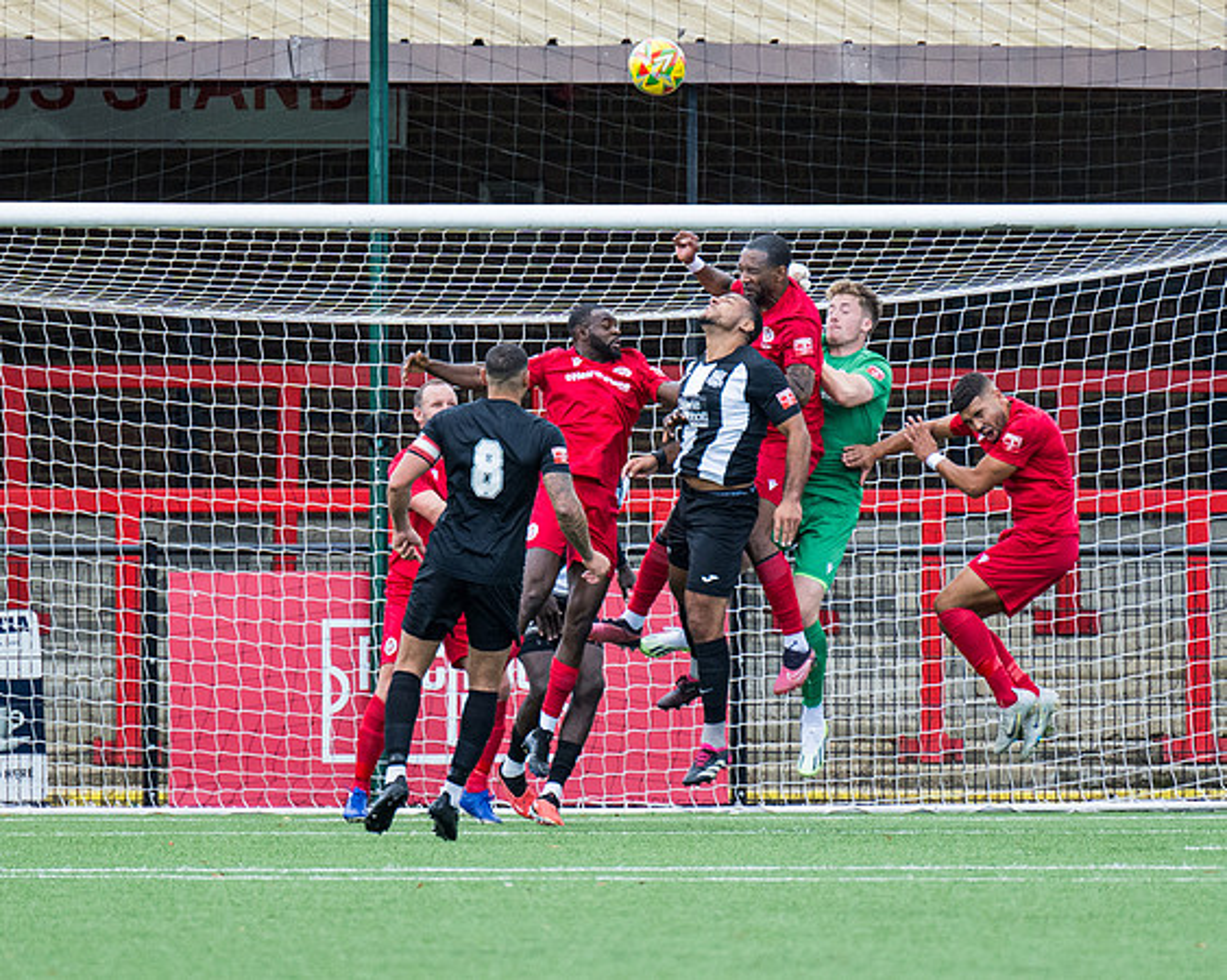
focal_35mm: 700
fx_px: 25420
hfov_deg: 2.8
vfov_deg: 2.2
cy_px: 492
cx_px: 638
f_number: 4
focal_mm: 280
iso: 500
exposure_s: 1/1250
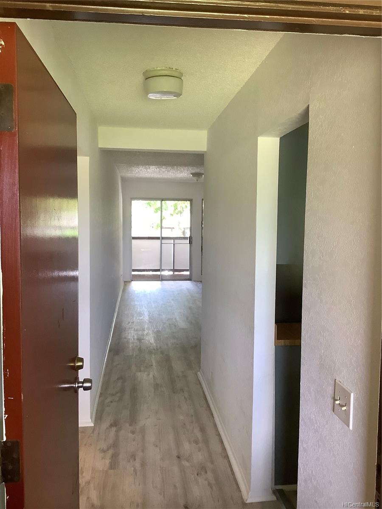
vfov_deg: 58.4
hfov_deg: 45.4
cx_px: 191
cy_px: 254
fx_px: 456
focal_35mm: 31
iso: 160
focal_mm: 3.3
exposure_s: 1/60
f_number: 2.4
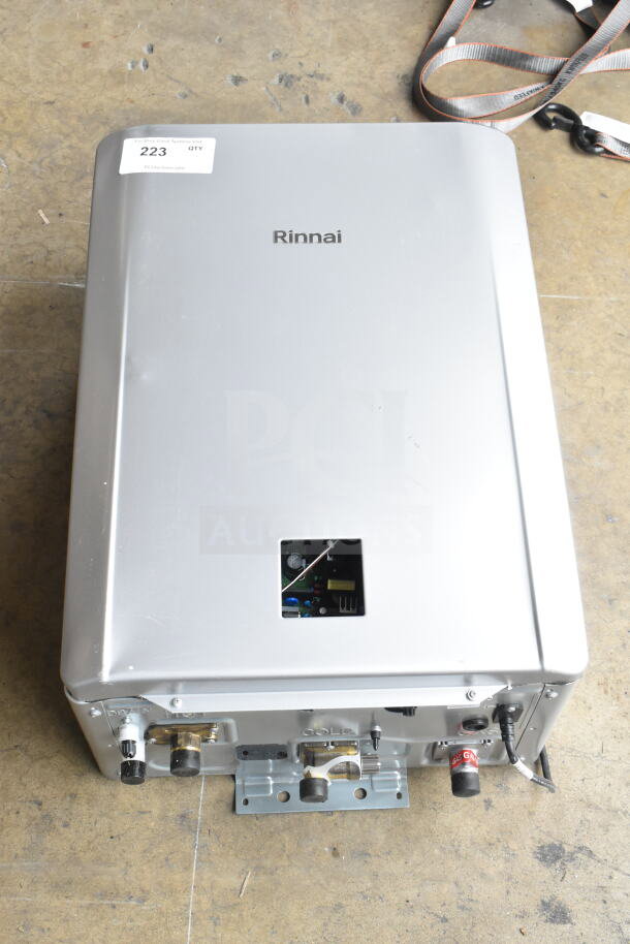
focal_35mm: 48
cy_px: 472
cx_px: 315
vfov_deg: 41.1
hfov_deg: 28.1
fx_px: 1259
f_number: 8
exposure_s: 1/250
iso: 1600
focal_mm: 32
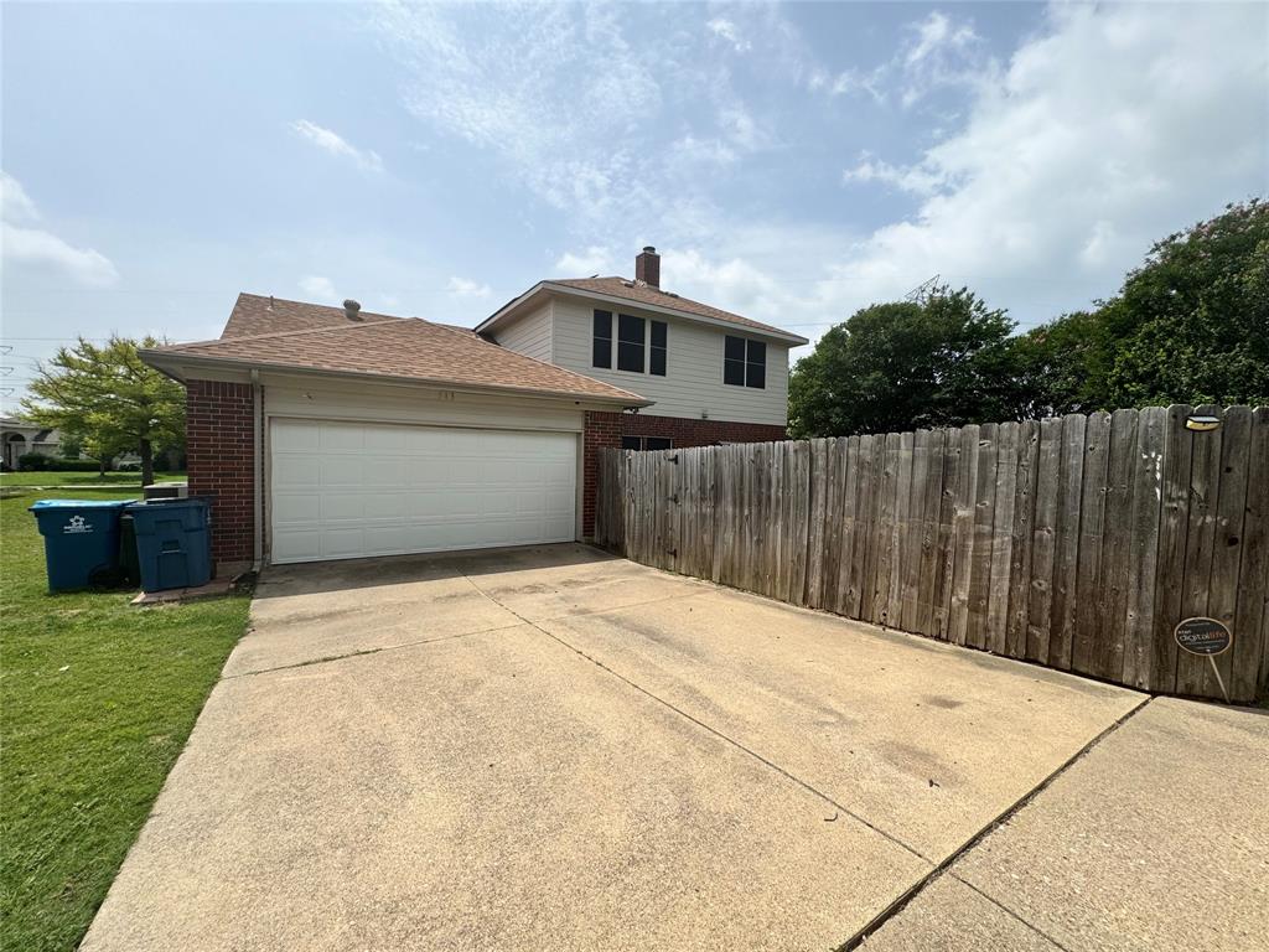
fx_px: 513
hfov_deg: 102.1
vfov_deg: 85.7
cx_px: 634
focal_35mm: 14
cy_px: 476
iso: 50
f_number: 2.2
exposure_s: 1/2273
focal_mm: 2.22
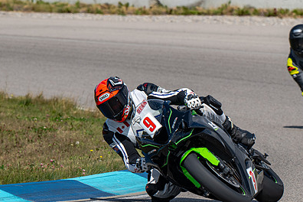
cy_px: 145
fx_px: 6211
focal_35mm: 738
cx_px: 225
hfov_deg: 2.8
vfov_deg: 1.9
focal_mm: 340
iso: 160
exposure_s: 1/800
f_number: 9
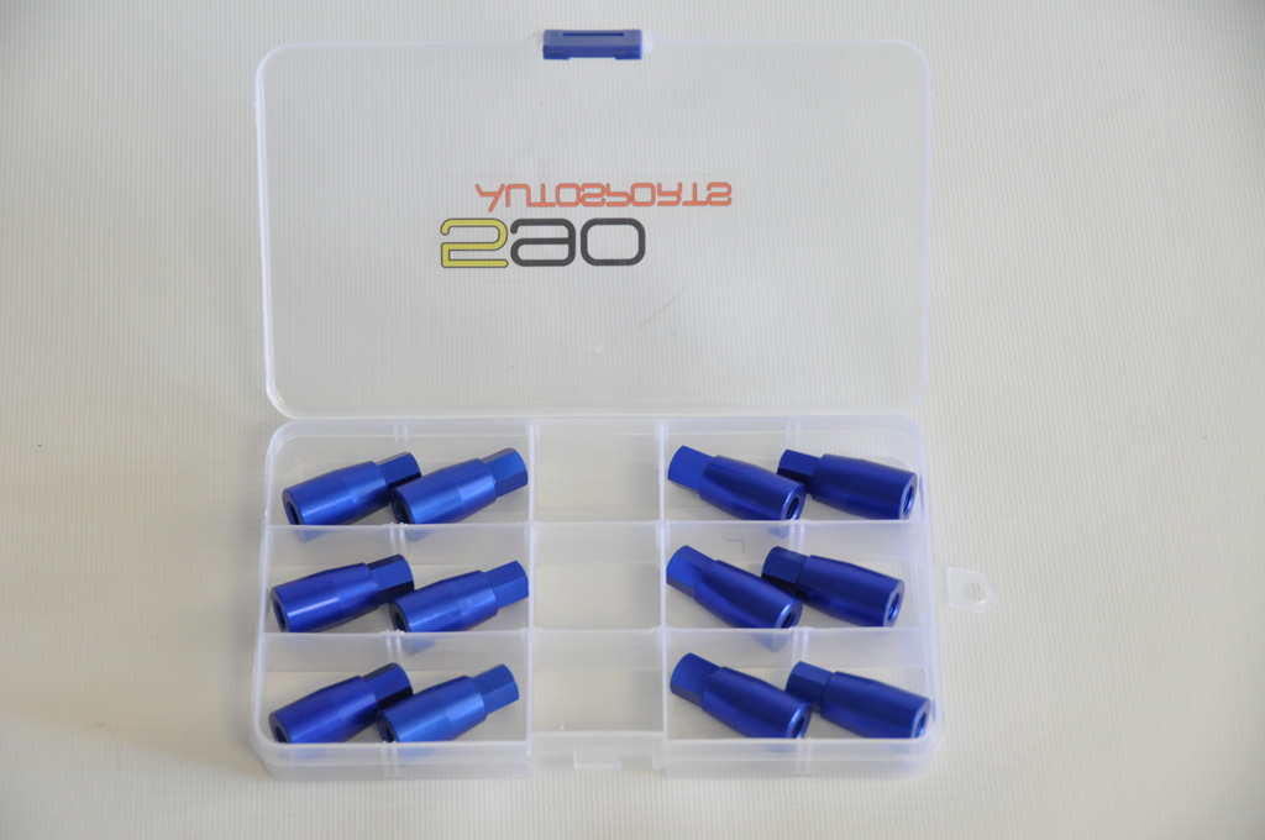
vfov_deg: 12.1
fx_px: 3948
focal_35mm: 112
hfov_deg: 18.2
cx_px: 632
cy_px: 420
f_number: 5
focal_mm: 75
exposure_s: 1/40
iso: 800
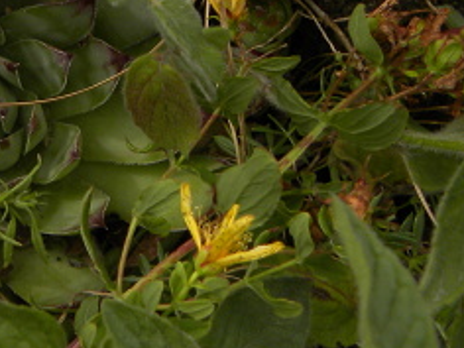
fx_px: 1501
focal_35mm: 112
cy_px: -100
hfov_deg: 16.2
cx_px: -208
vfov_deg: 12.8
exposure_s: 1/320
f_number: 4
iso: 64
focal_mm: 5.9
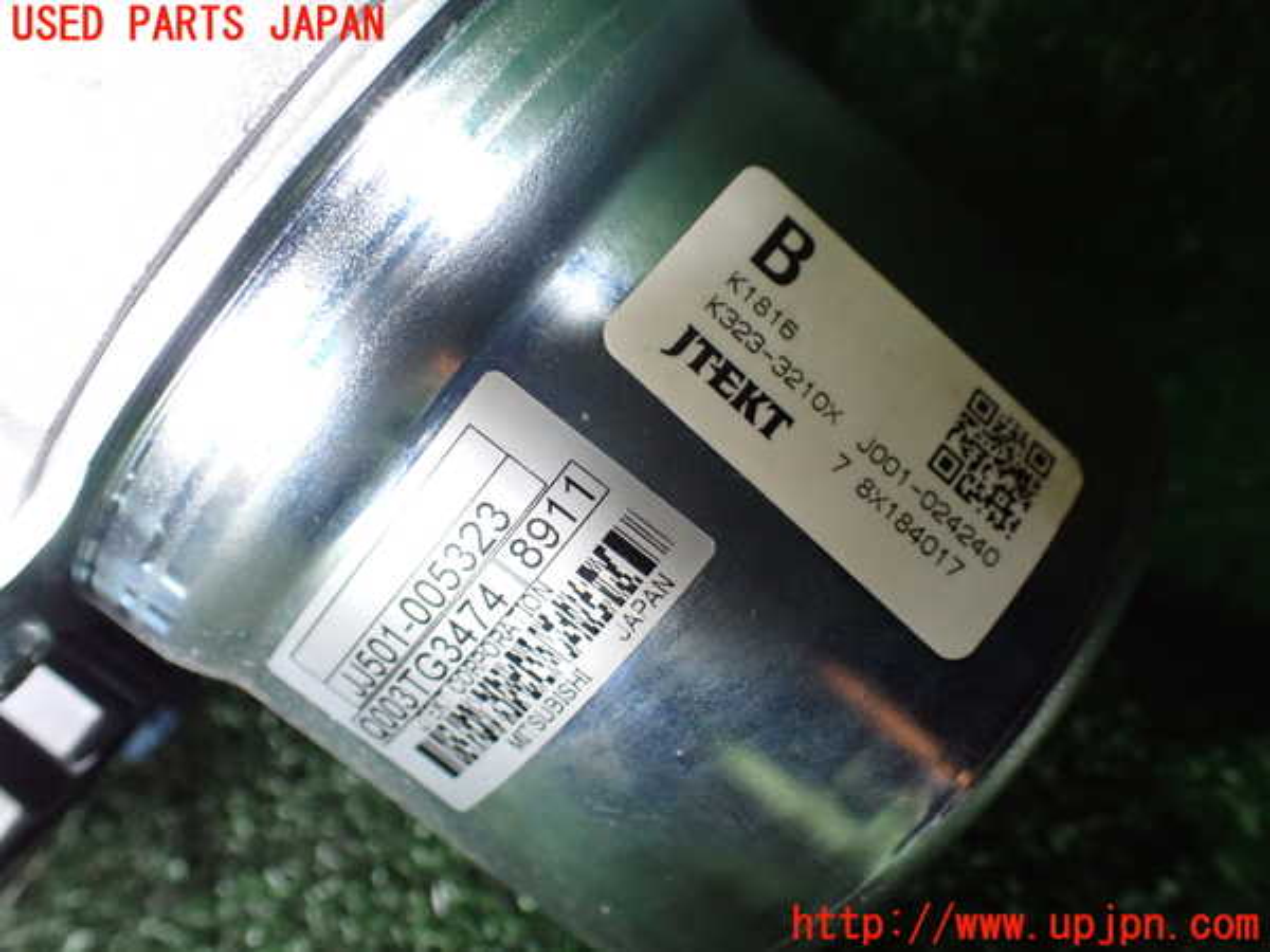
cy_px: 476
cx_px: 635
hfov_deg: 60.0
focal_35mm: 30
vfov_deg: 46.8
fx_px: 1101
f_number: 2.3
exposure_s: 1/60
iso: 800
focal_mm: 5.4
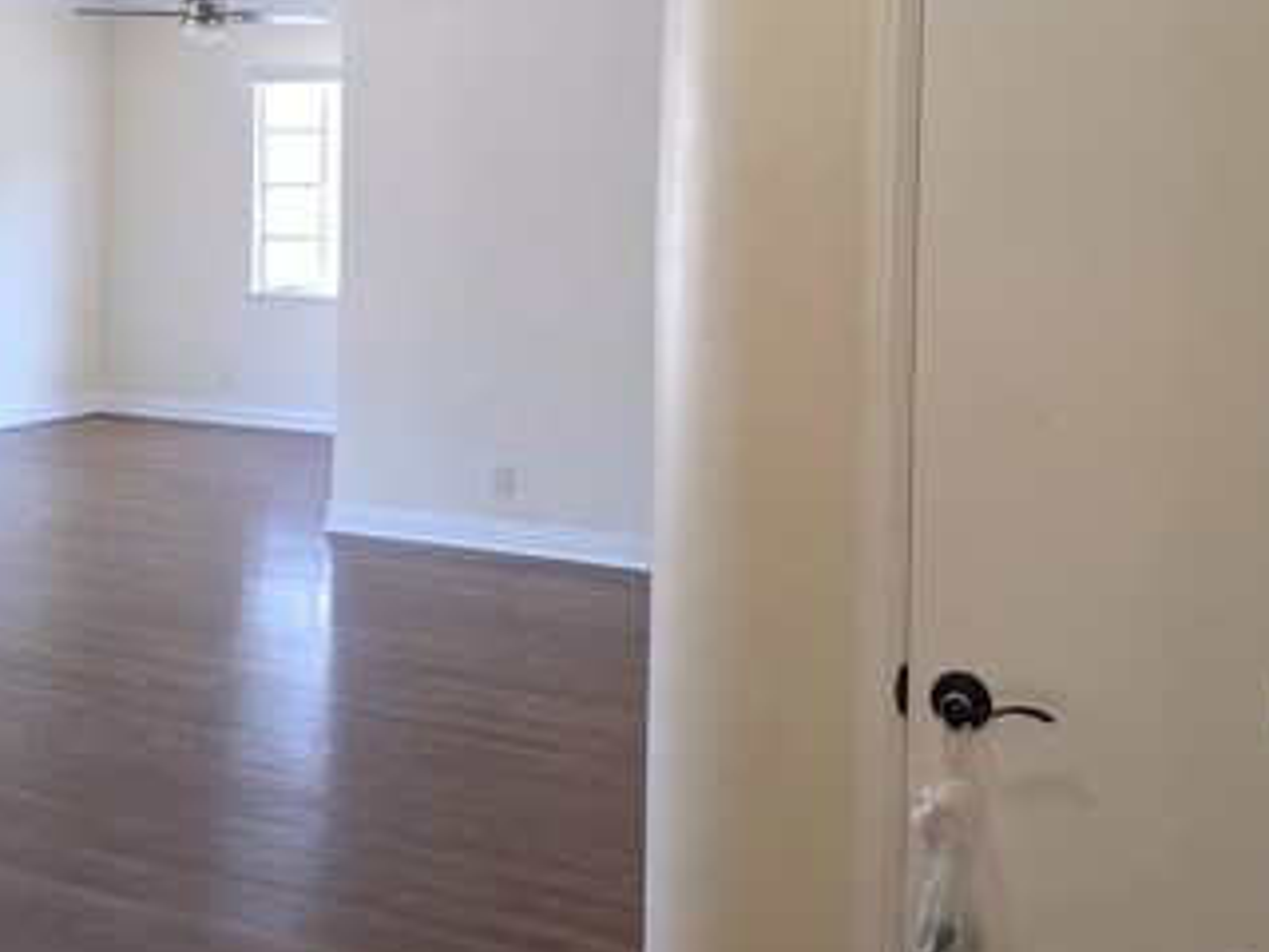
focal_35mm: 46
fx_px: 1686
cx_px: 496
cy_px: 214
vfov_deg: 30.9
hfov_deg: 41.0
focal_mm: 6.3
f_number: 1.7
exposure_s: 1/120
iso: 125
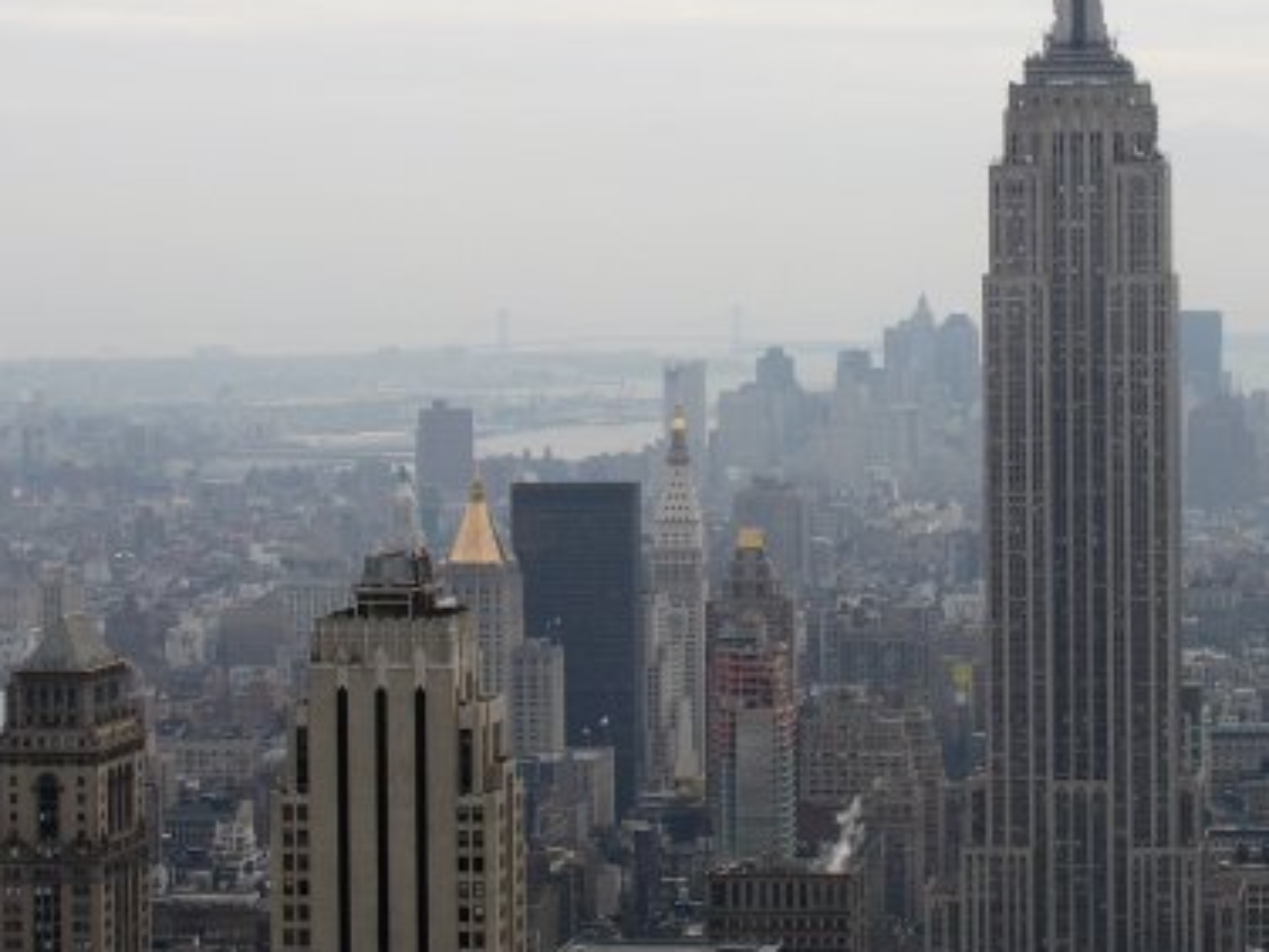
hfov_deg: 17.0
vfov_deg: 12.9
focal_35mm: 115
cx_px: 945
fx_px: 4216
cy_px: 385
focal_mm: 13.8
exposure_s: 1/221
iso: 71
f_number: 7
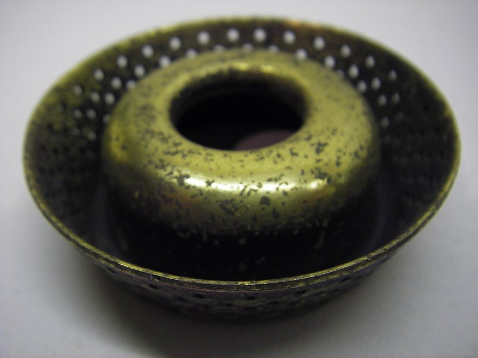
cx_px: 239
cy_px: 179
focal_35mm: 38
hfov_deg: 49.0
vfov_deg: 37.7
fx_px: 525
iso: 64
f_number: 3.3
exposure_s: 1/30
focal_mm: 6.3
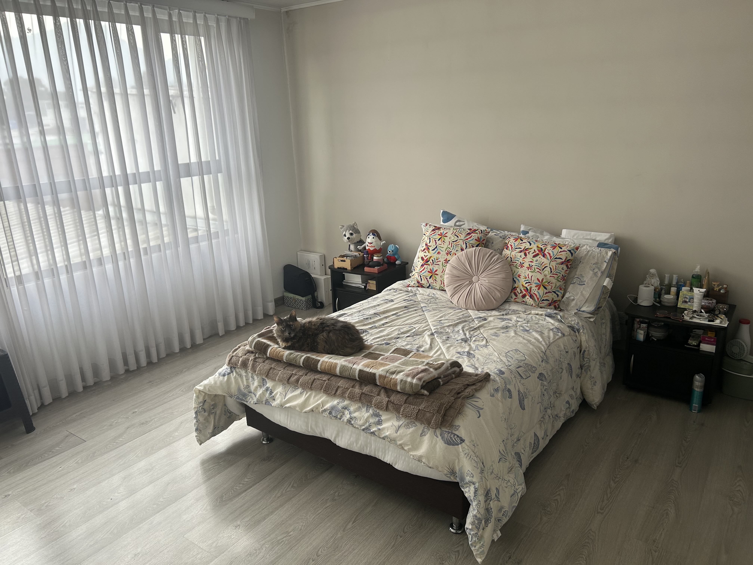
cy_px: 282
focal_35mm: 26
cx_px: 376
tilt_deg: -16.3
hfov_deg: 67.3
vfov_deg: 53.1
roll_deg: +2.6
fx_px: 566
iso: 50
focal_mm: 5.7
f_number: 1.5
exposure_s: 1/121
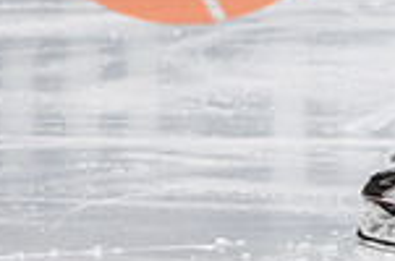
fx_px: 9208
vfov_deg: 1.6
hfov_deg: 2.4
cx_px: 740
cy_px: -303
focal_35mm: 841
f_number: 3.2
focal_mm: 130
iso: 2000
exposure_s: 1/640
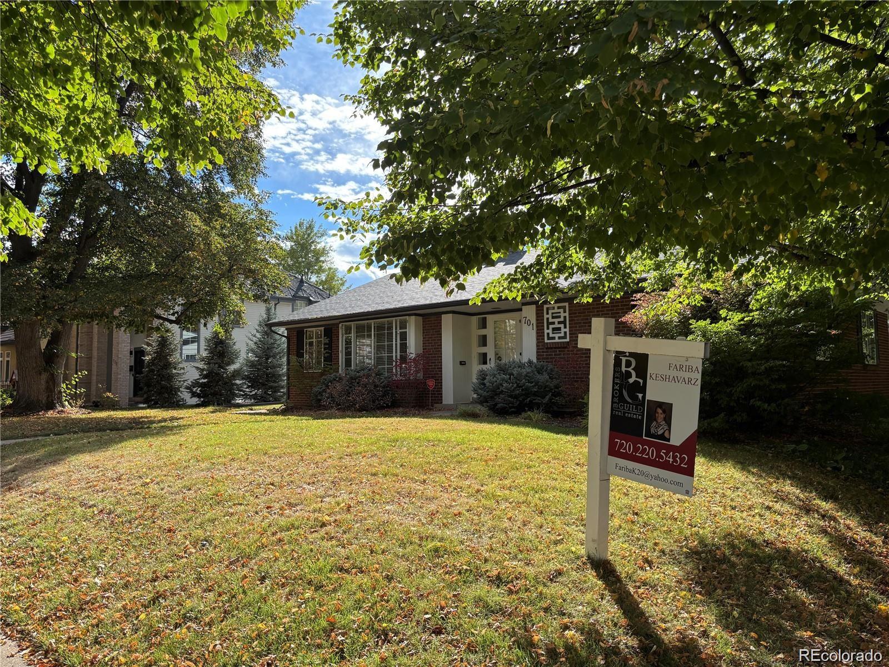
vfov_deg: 53.1
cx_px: 444
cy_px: 334
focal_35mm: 26
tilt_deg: +5.0
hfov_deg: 67.3
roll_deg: +1.3
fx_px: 668
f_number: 1.6
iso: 50
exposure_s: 1/1344
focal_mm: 5.96
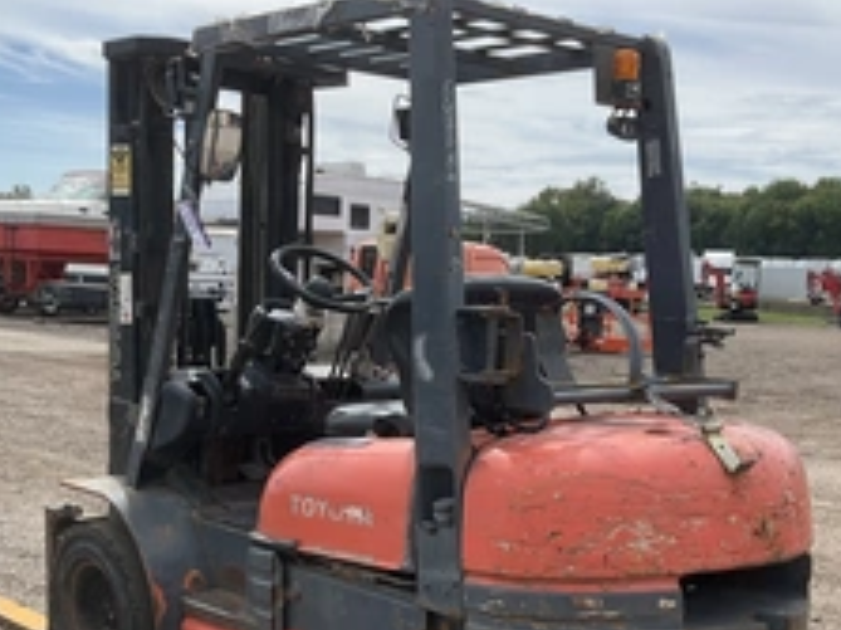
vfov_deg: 27.5
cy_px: 502
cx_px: 404
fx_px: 1263
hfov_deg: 36.8
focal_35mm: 52
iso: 25
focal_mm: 3
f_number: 1.8
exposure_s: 1/1098
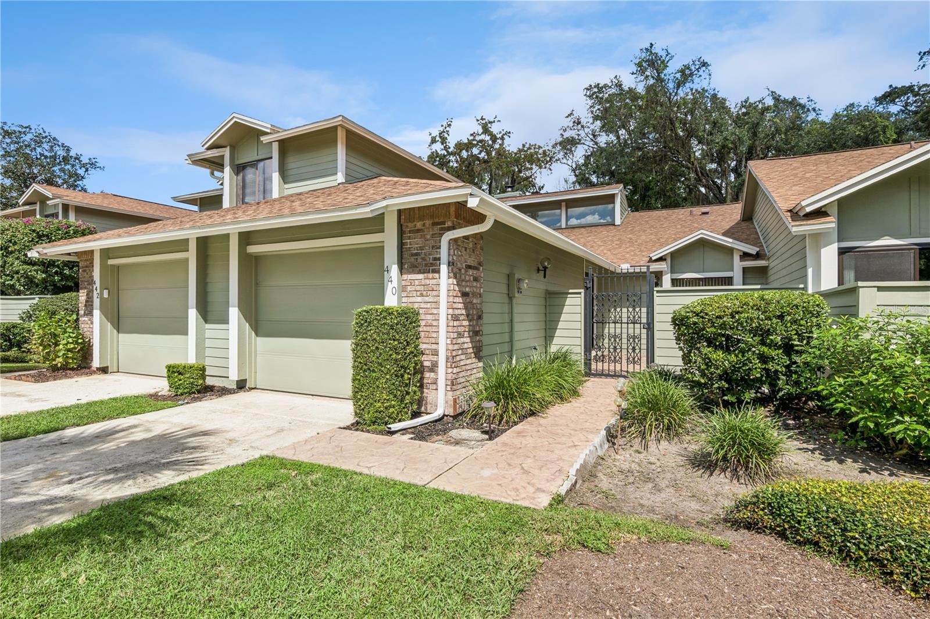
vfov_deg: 70.4
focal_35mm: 17
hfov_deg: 93.3
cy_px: 310
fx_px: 439
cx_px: 465
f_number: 20
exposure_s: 1/60
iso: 160
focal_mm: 17
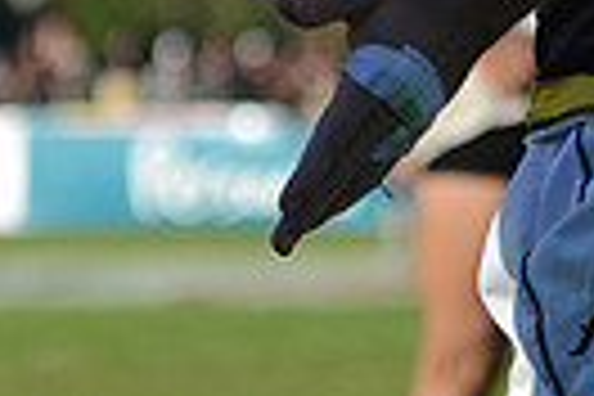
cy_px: -466
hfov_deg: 3.2
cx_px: 256
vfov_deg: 2.1
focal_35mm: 638
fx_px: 10526
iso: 400
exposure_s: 1/1600
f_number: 4
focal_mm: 145
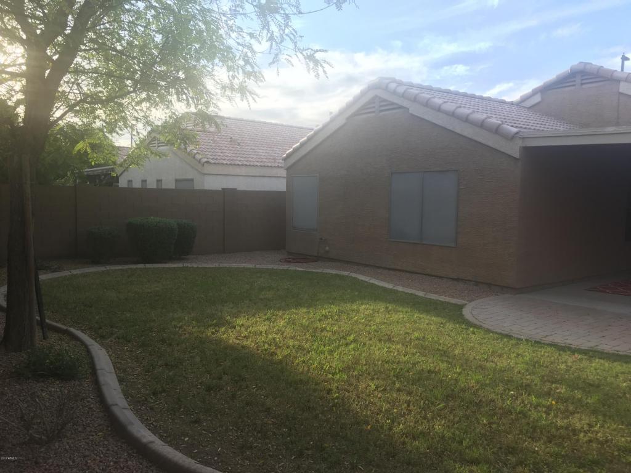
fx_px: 529
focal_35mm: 29
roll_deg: -0.7
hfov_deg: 61.7
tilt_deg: -3.4
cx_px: 316
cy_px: 236
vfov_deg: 48.2
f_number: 2.2
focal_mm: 4.15
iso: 25
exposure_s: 1/272
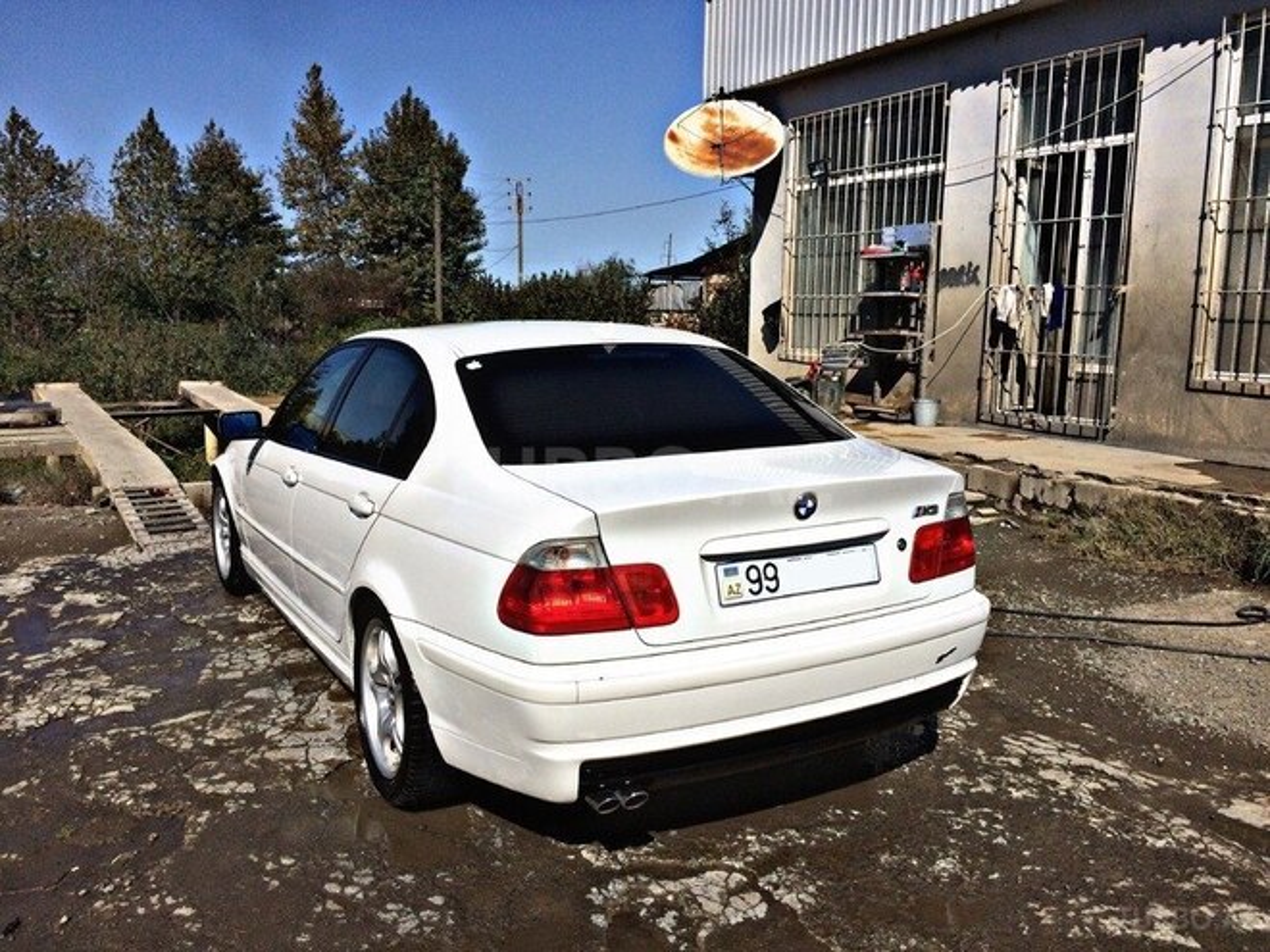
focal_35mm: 29
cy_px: 476
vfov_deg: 48.2
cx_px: 635
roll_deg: -2.0
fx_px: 1064
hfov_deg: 61.7
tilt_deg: -9.7
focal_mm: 4.15
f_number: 2.2
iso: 32
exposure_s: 1/4566
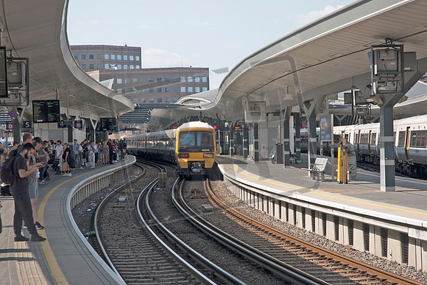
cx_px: 214
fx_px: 1103
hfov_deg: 21.9
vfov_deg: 14.7
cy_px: 142
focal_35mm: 93
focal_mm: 62
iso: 250
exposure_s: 1/500
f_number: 5.6
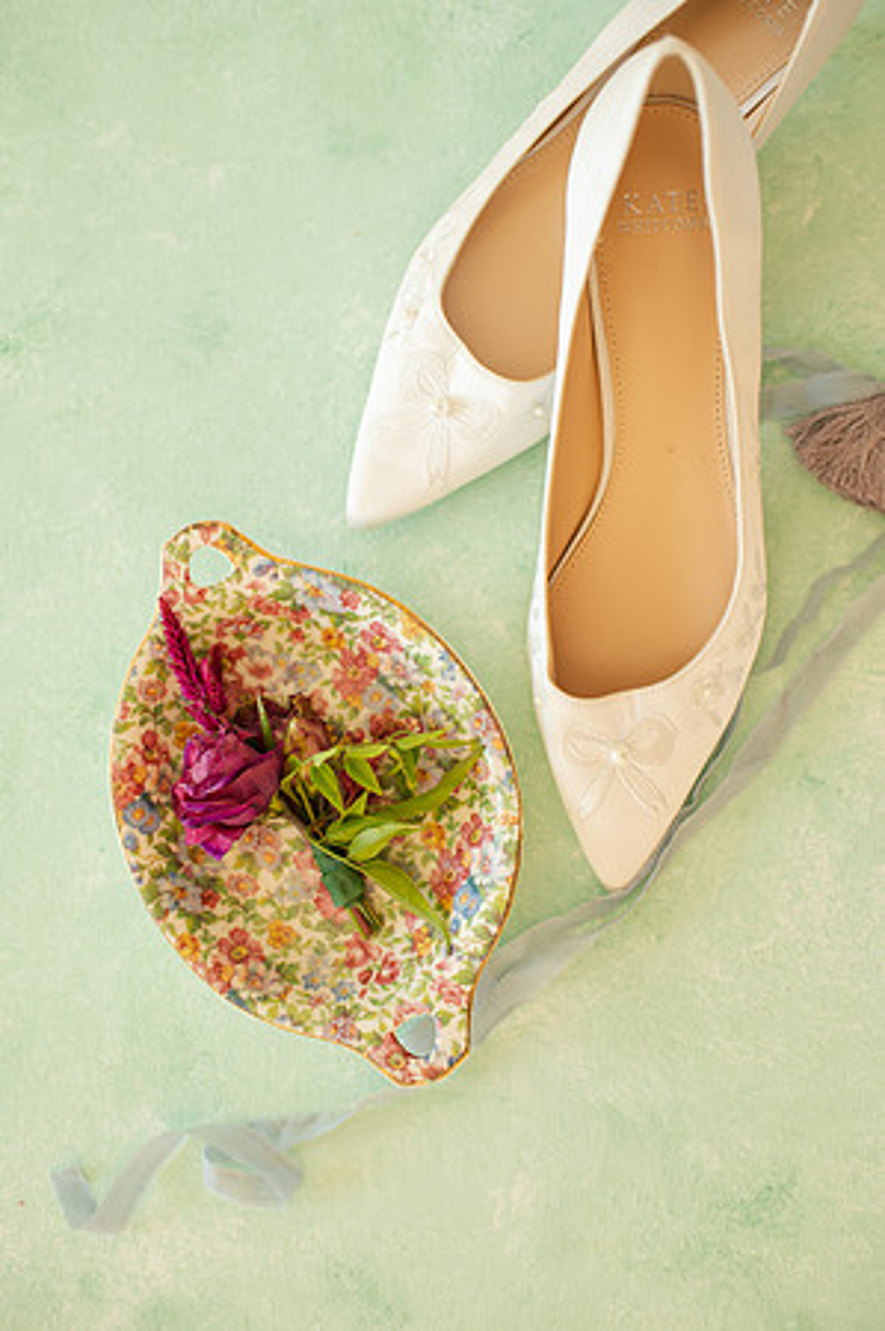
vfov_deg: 54.5
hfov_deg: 37.8
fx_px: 1294
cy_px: 666
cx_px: 442
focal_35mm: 35
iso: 450
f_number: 3.2
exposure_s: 1/250
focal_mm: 35
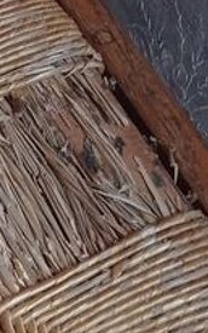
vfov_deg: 14.5
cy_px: 174
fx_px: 1305
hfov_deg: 8.2
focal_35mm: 144
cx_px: -331
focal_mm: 4.74
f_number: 1.79
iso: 327
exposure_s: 1/33.3
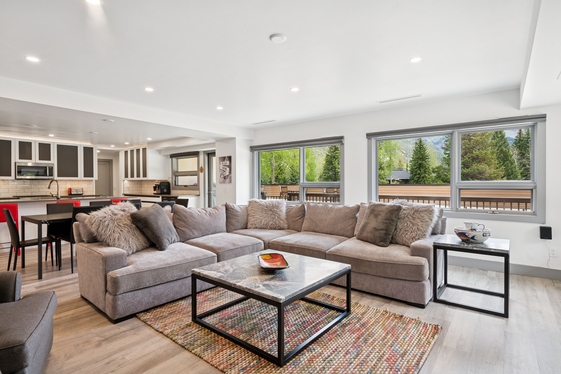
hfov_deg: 88.5
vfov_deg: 65.9
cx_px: 280
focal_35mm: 18
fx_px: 288
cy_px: 187
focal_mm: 18.5
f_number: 9
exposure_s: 1/50
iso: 400
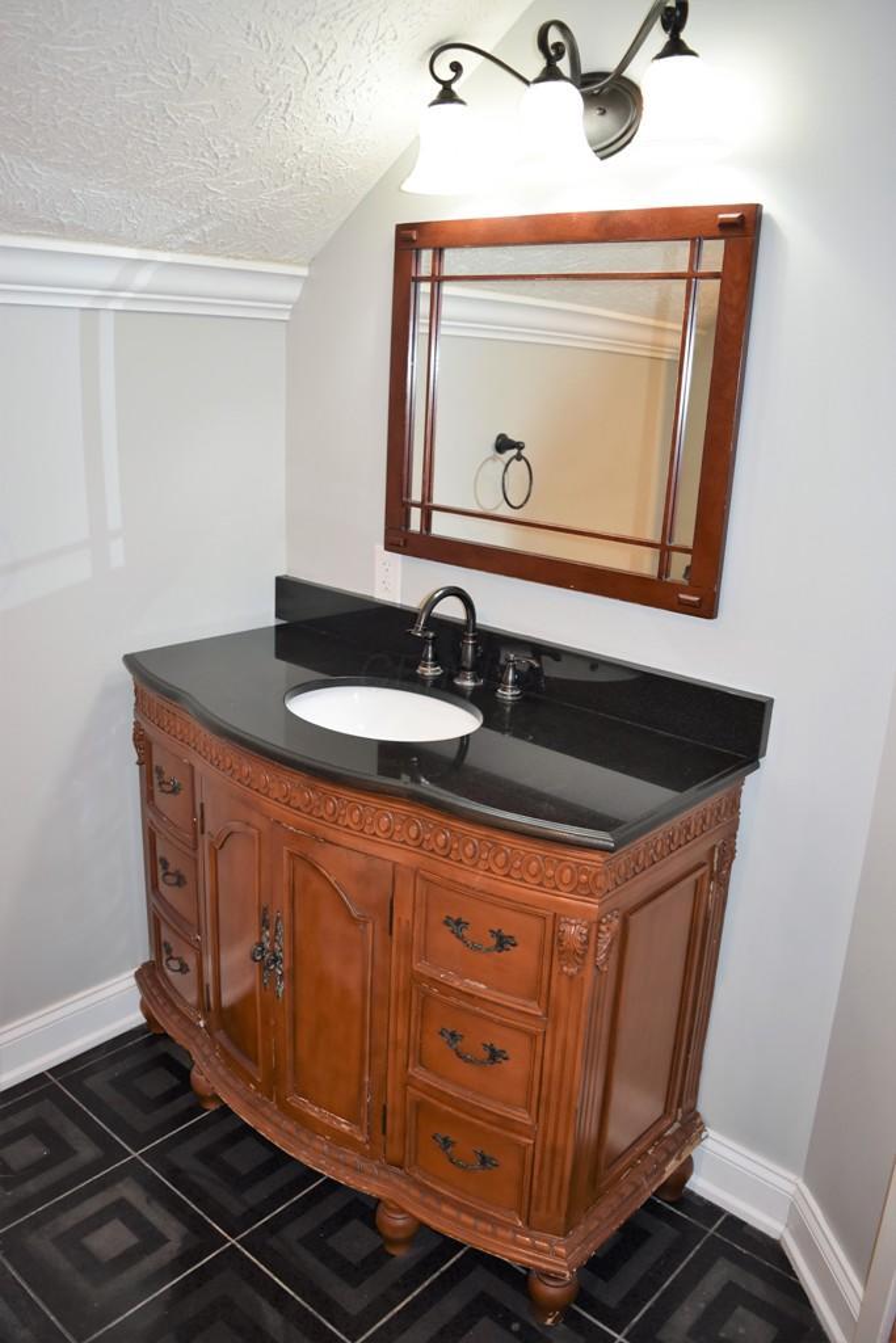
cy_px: 672
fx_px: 1008
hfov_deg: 47.9
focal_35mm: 27
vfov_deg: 67.4
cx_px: 448
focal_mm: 18
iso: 900
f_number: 4
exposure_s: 1/60
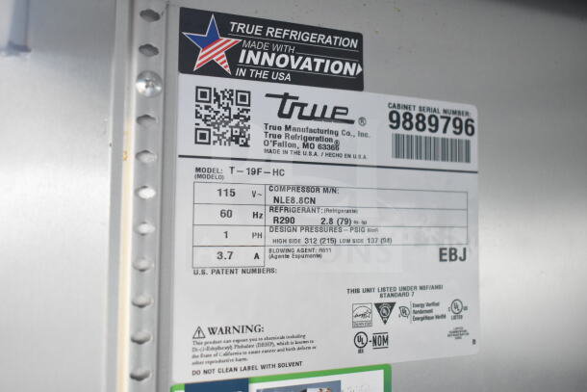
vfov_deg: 33.0
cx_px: 294
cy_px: 196
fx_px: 660
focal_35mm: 40
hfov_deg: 47.9
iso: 3200
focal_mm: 27
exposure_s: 1/40
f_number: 4
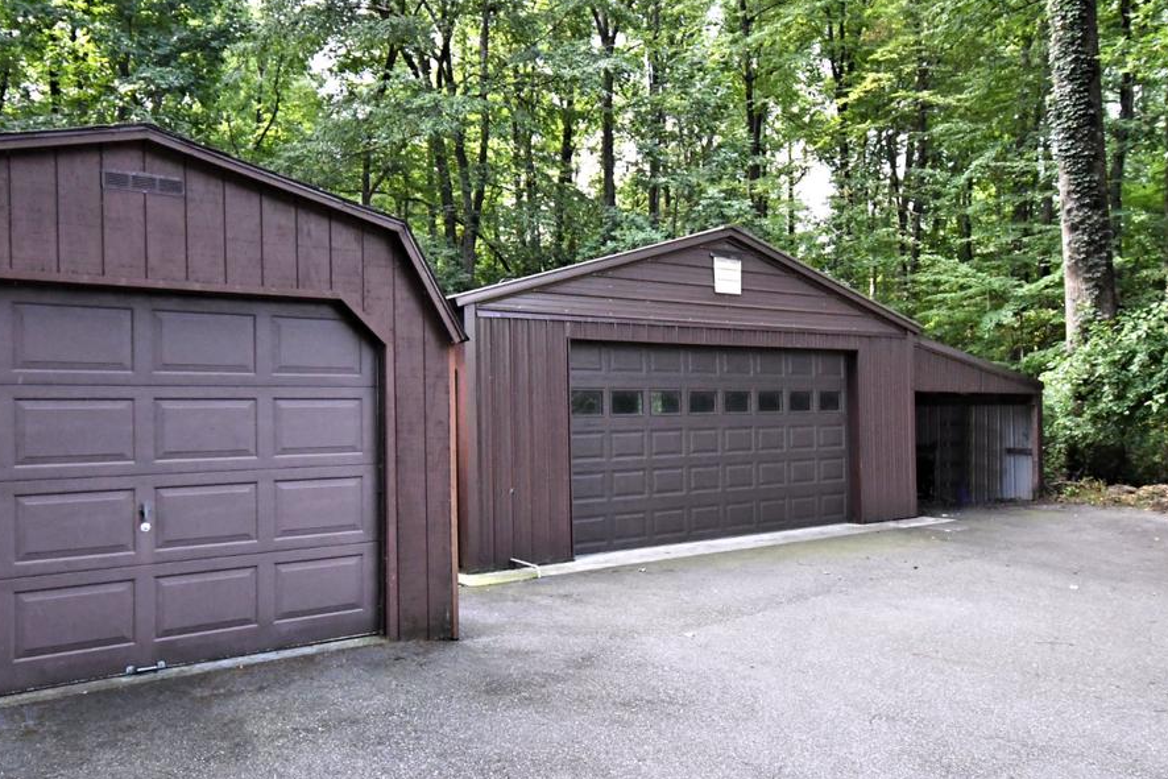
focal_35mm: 26
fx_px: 844
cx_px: 573
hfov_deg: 69.4
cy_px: 405
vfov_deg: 49.6
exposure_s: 1/800
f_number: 4.8
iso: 2500
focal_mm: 11
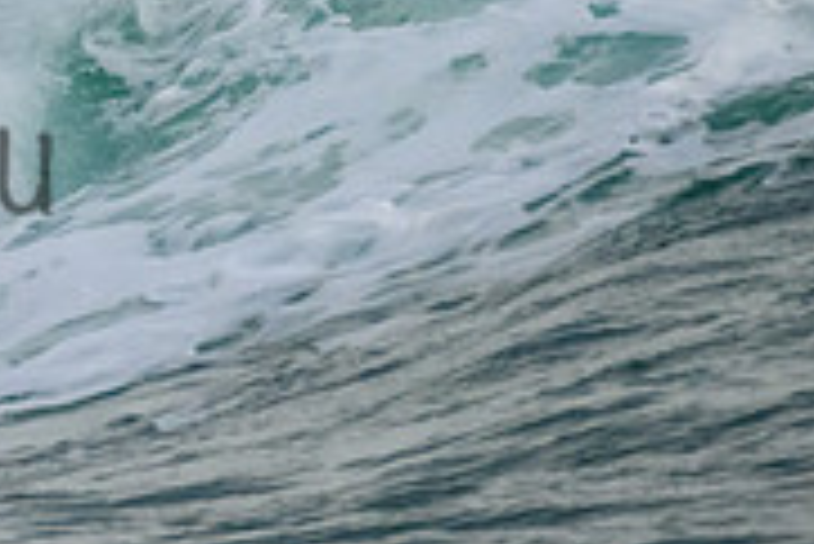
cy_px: 110
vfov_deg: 0.4
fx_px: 72502
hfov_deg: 0.6
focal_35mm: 3204
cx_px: -423
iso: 3600
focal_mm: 1000
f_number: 11
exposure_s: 1/4000
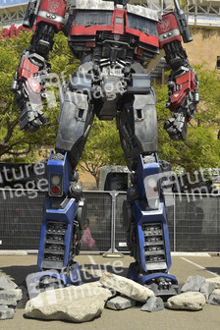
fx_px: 458
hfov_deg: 27.0
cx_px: 106
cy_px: 137
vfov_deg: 39.5
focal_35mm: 50
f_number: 11
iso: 160
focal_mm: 42
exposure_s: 1/250
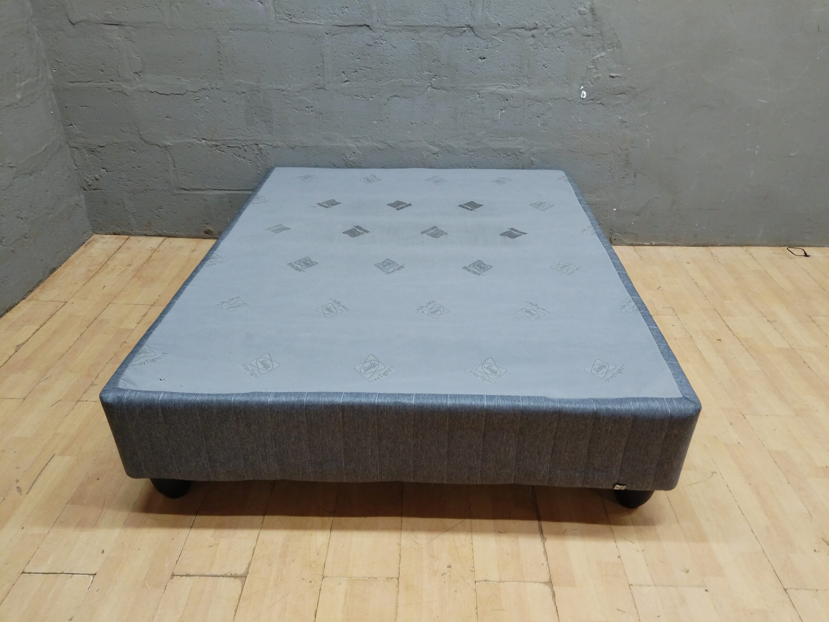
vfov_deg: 53.1
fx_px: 623
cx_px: 414
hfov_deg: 67.3
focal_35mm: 26
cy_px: 311
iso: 530
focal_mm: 4.25
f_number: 1.8
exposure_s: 1/20
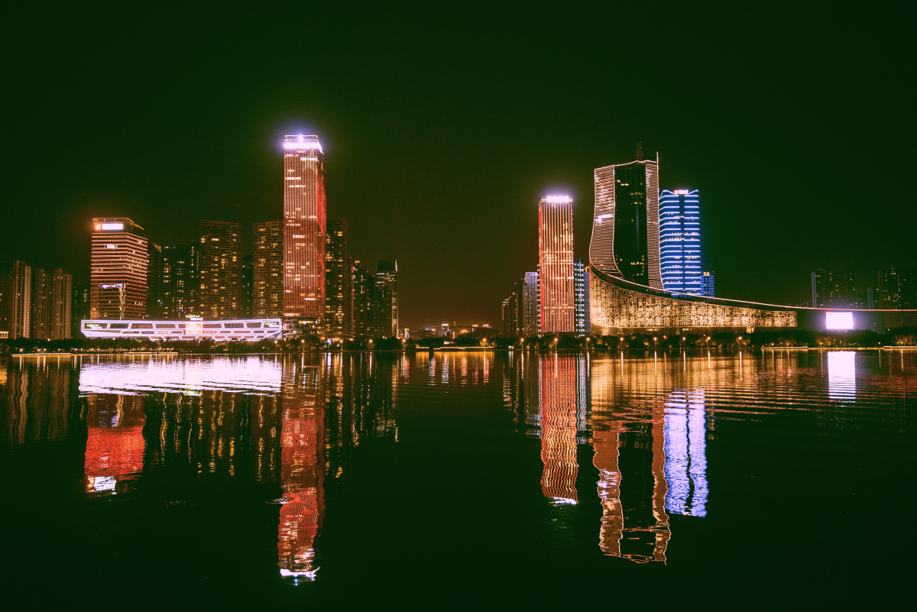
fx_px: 713
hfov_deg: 65.5
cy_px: 306
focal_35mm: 28
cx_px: 458
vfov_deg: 46.4
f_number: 3.5
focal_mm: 28
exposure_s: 1/25
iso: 800
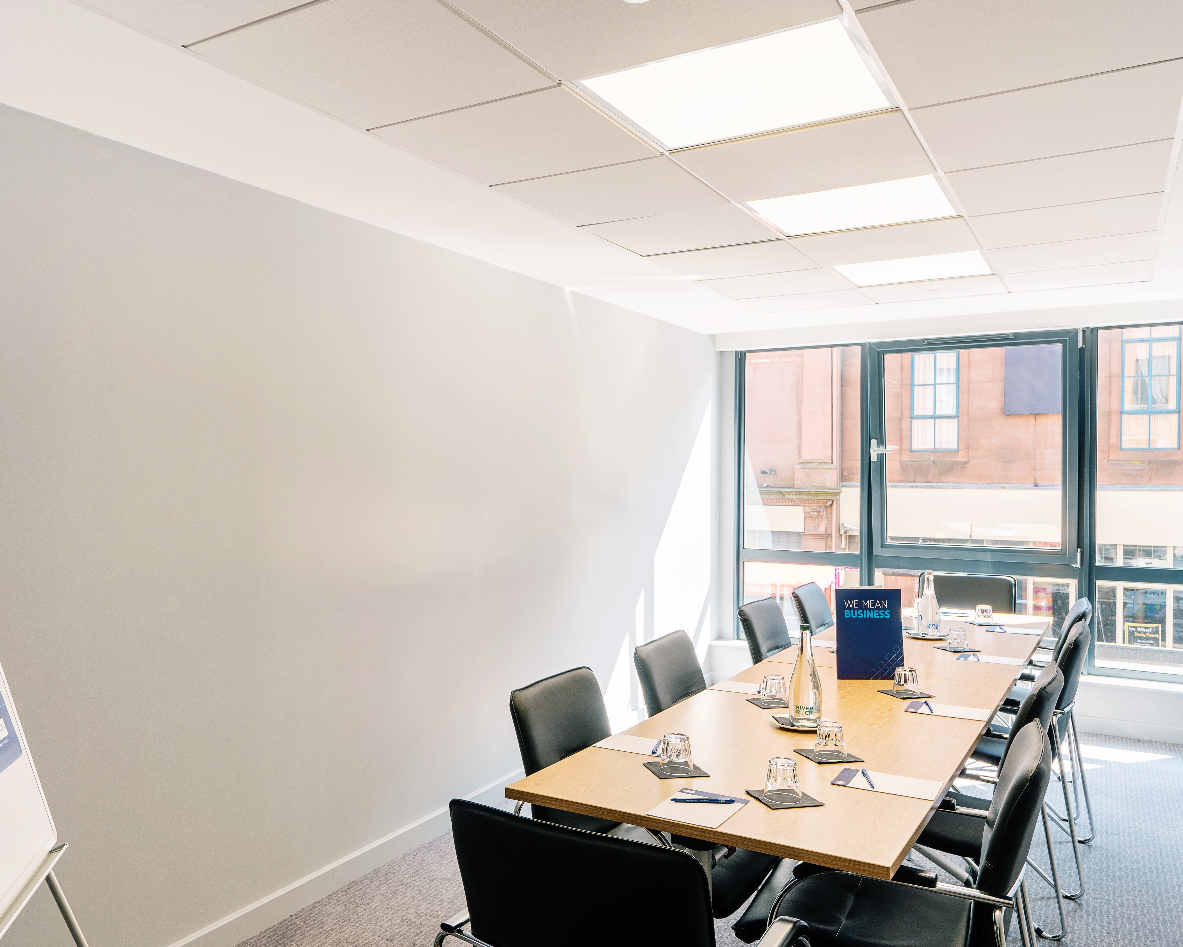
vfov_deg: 51.5
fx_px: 980
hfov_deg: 61.4
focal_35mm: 28
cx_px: 449
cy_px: 482
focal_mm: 24
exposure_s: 1/20
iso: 200
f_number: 10
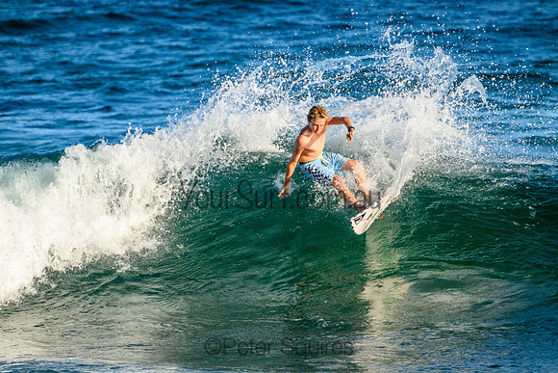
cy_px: 186
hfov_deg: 2.6
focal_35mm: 800
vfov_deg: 1.7
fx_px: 12402
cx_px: 279
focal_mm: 800
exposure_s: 1/2000
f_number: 11
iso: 2000
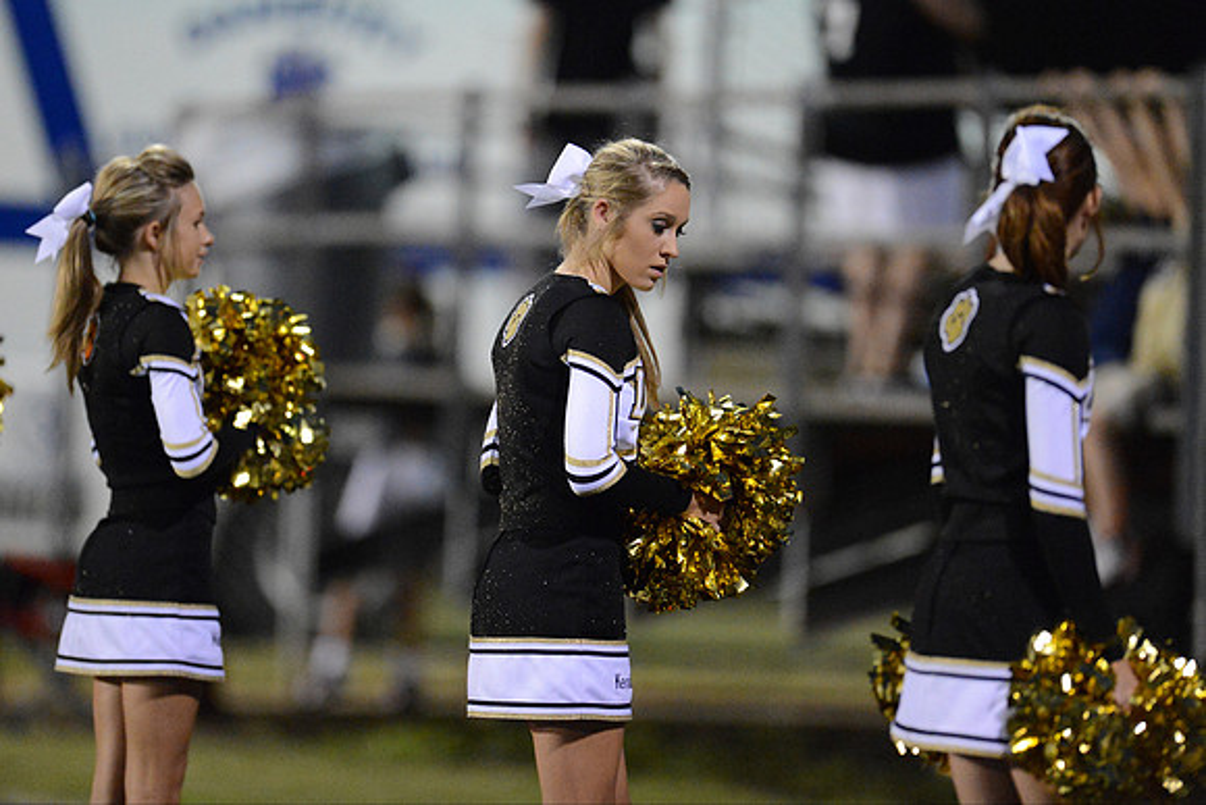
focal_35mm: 400
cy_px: 402
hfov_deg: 5.2
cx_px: 603
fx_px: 13403
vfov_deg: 3.4
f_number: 2.8
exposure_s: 1/250
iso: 12800
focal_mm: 400
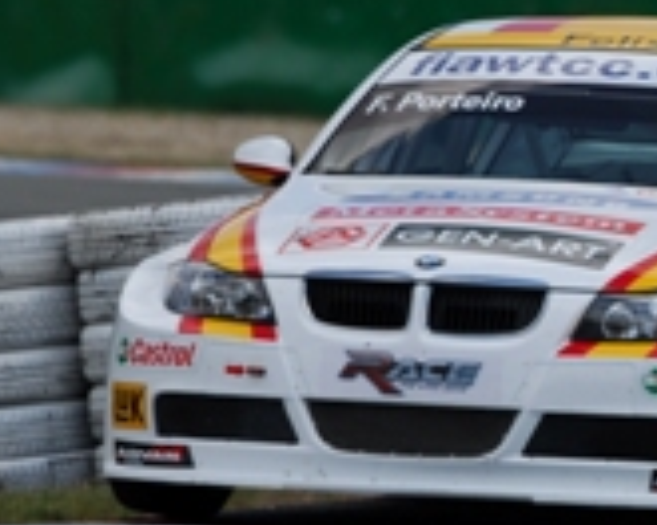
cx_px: 772
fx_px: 22361
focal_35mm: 1150
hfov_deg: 1.7
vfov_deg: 1.3
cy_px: 350
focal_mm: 300
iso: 100
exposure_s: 1/800
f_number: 4.5
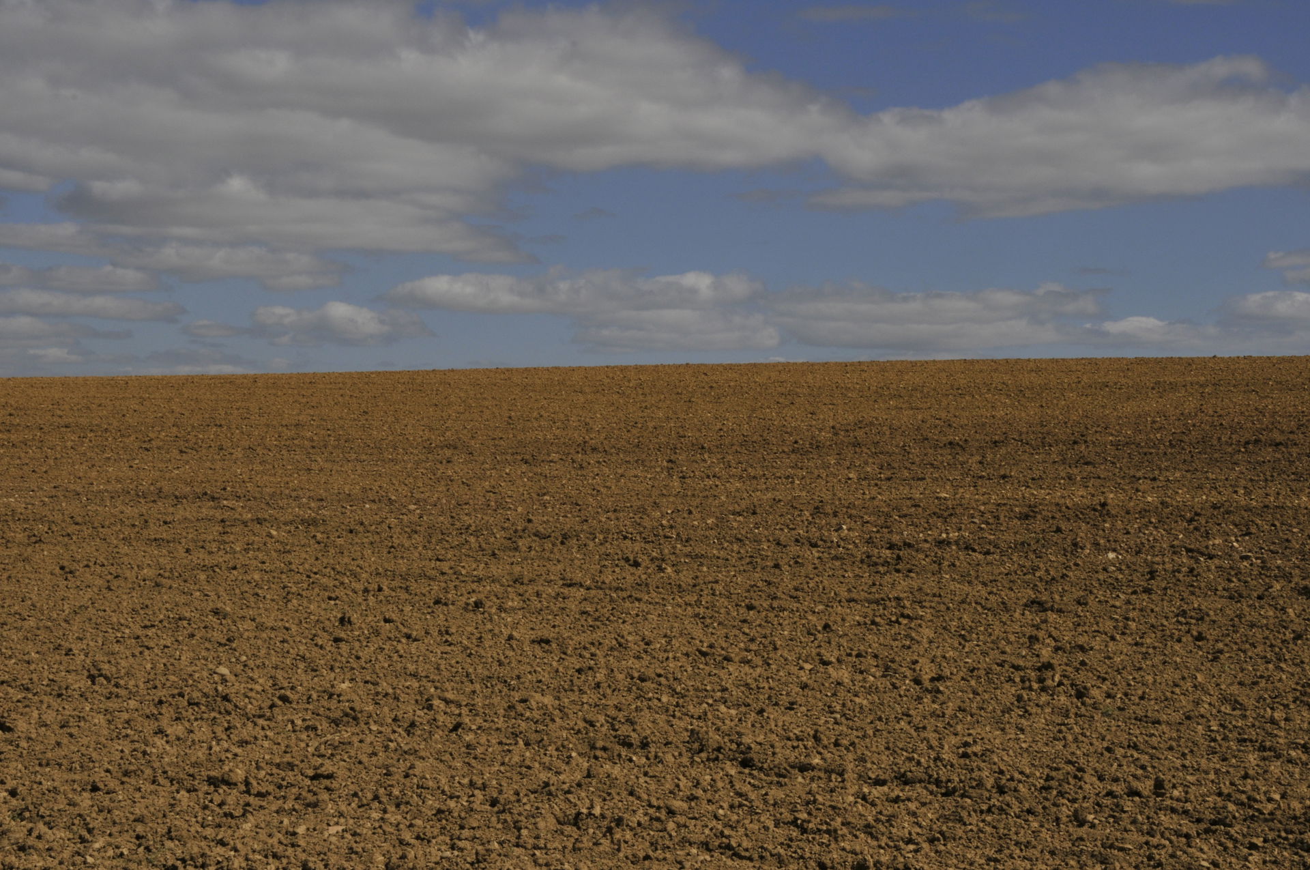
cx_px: 655
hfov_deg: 31.9
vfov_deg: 21.5
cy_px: 435
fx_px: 2290
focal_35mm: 63
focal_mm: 42
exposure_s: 1/320
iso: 200
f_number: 25
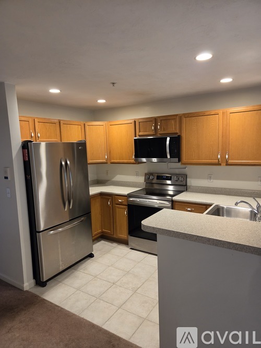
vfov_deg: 73.9
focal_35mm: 23
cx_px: 130
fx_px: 231
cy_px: 174
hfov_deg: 58.9
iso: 400
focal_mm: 5.4
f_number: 1.8
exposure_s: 1/120
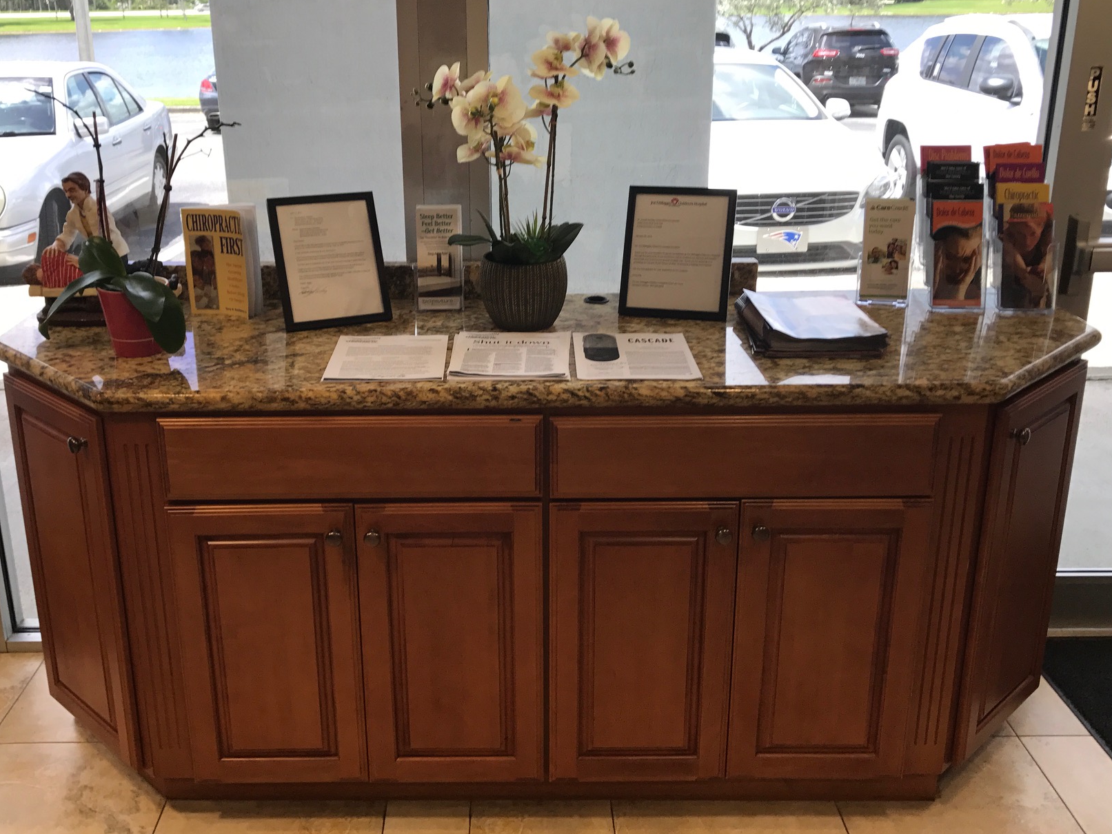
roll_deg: +0.3
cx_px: 494
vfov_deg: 40.6
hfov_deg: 52.5
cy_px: 370
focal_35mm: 35
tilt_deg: -18.0
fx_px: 1124
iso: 25
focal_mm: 3.99
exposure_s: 1/60
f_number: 1.8
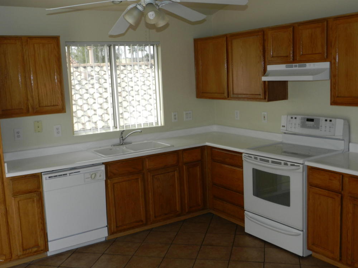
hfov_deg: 47.9
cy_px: 131
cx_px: 178
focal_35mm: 39
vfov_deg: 36.8
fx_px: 403
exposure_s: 1/400
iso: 160
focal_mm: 6.7
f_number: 4
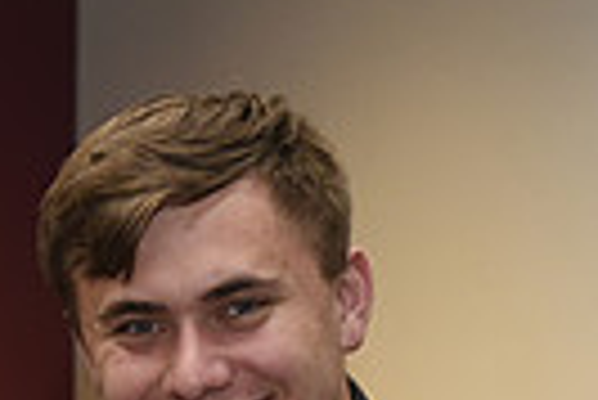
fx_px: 3625
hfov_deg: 9.4
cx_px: 0
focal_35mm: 218
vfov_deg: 6.1
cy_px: 807
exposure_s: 1/200
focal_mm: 50
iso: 2500
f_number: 5
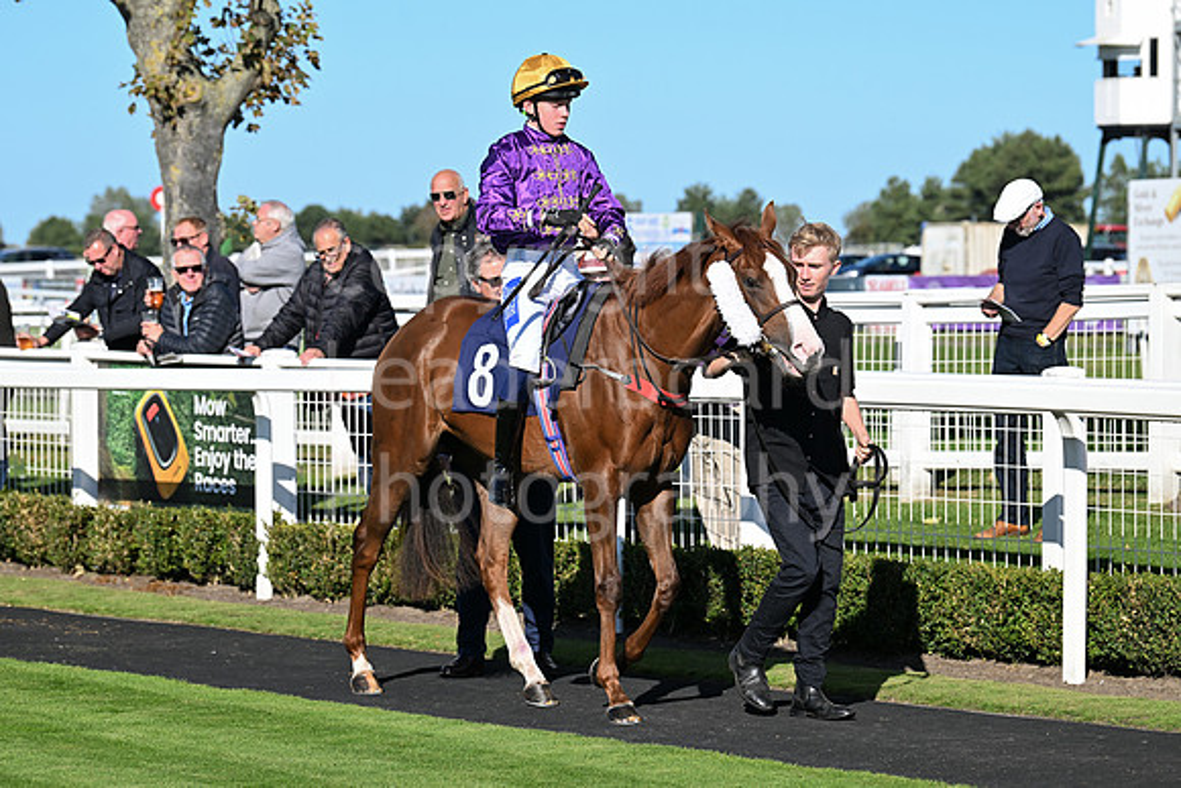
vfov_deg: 10.2
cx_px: 590
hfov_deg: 15.2
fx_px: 4430
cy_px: 394
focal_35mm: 135
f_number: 5.6
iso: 400
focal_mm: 135
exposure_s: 1/2000
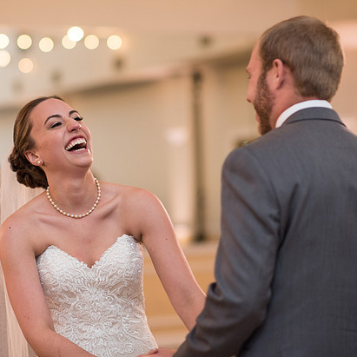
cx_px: 131
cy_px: 178
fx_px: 1272
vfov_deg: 16.0
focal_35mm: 109
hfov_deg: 16.0
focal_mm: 85
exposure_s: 1/200
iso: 1000
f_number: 2
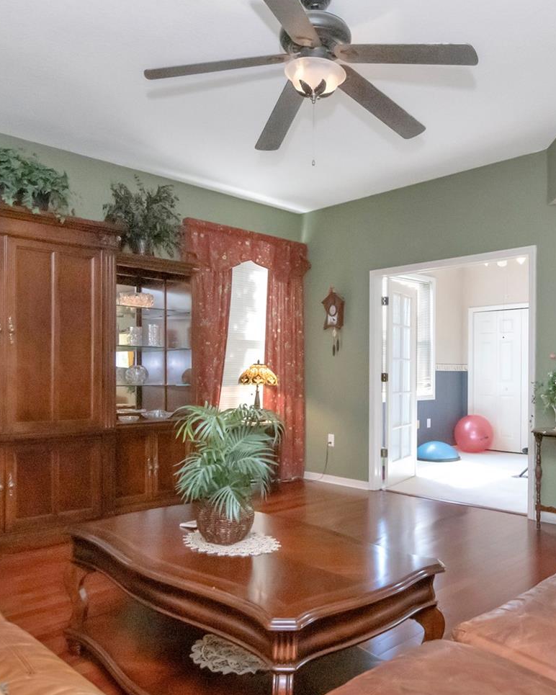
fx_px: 576
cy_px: 378
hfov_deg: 51.2
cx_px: 335
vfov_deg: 62.1
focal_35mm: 28
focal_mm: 12
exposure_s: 1/200
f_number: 8
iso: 5000
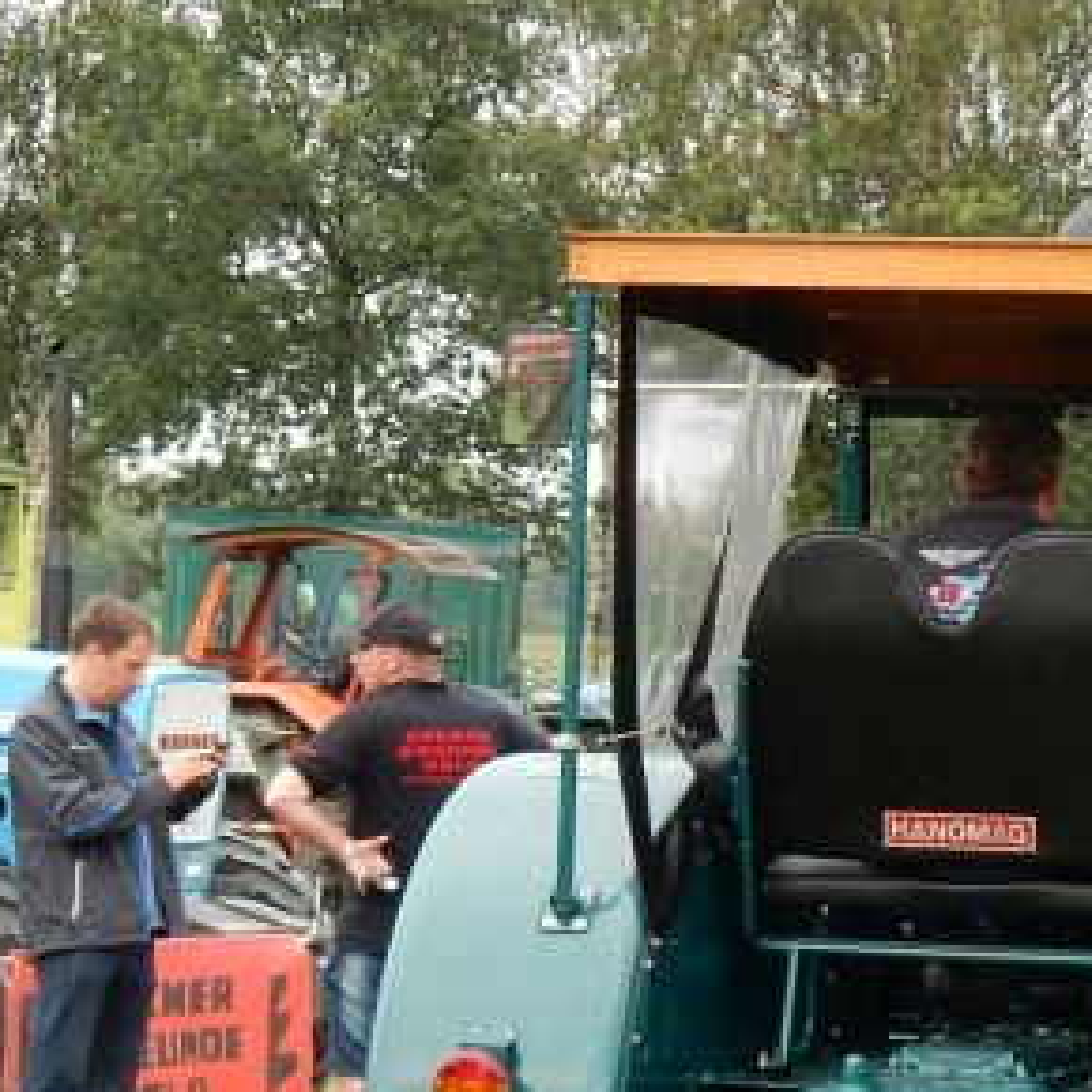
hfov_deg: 10.1
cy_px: 972
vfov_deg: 10.1
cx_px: 226
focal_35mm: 173
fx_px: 6174
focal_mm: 12.6
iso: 280
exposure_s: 1/250
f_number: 4.8
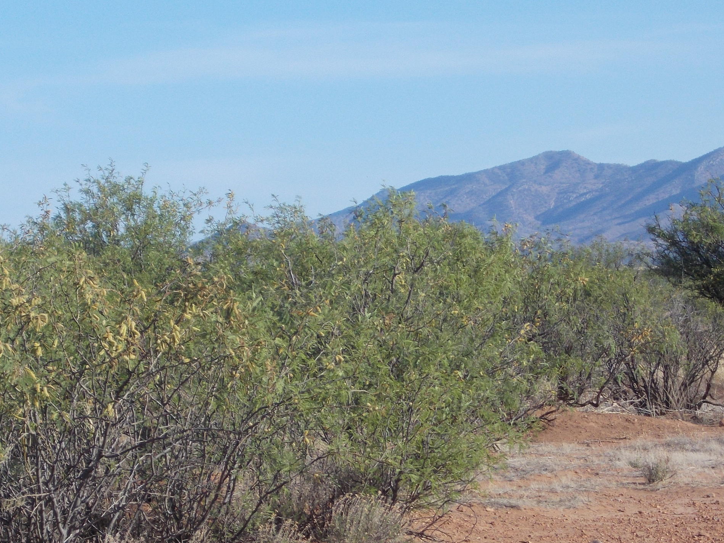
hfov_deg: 9.6
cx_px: 291
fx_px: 4309
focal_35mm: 206
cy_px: 311
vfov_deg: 7.2
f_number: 6.5
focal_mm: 23
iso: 80
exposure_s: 1/250
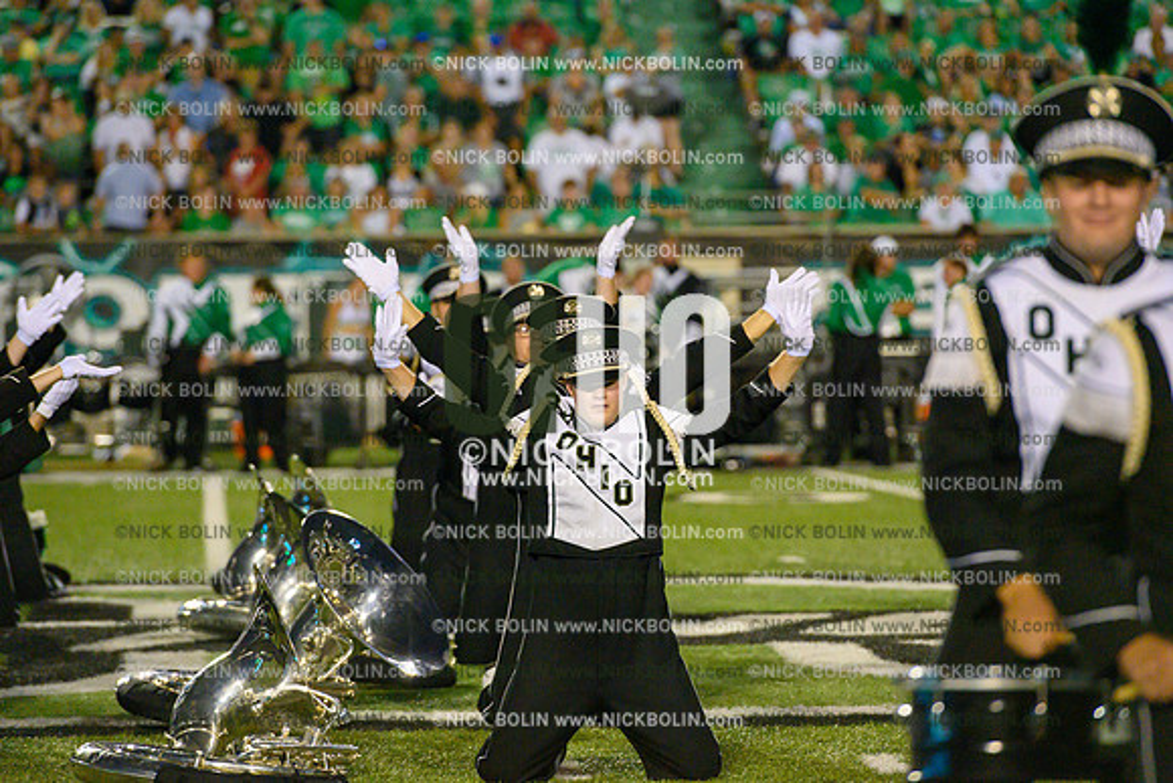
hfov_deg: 10.3
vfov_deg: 6.9
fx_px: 6518
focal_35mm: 200
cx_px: 586
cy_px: 392
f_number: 4
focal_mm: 200
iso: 10000
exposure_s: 1/1600
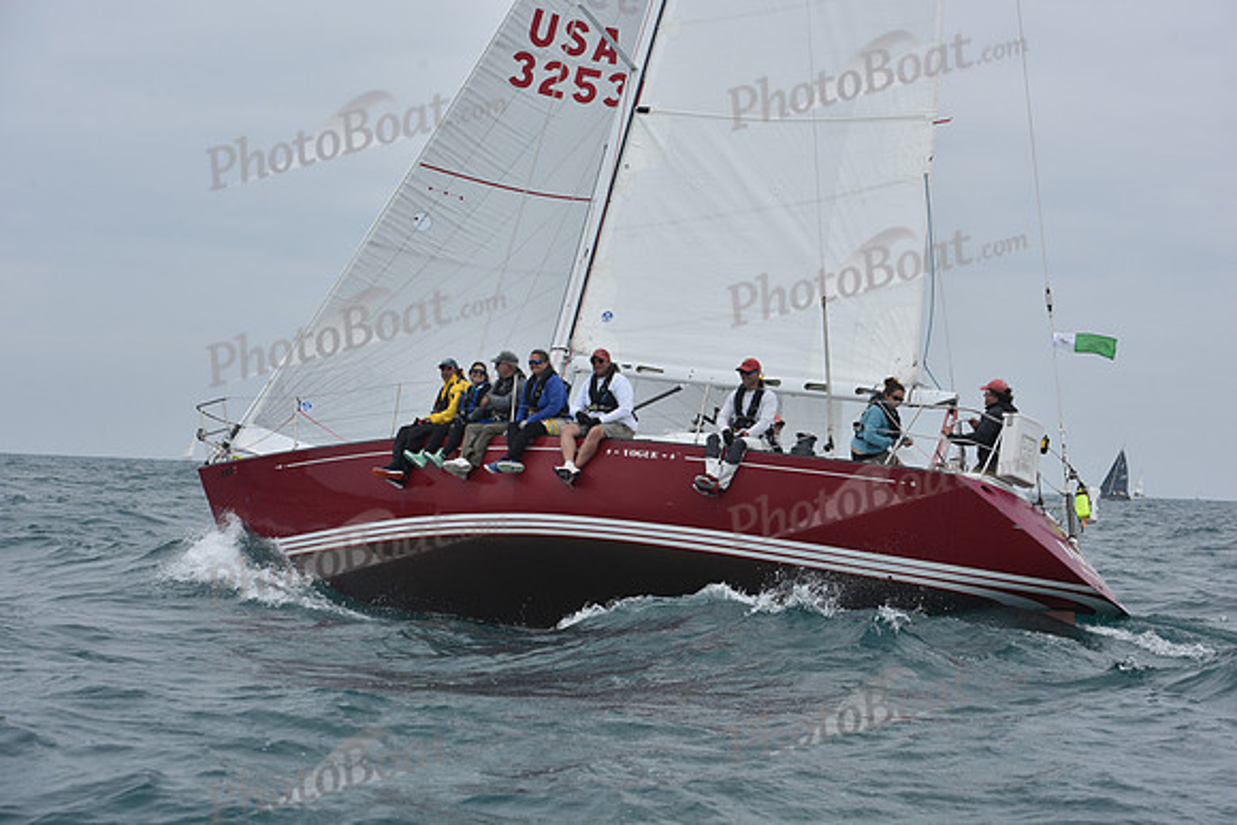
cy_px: 412
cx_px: 618
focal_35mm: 70
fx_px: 2406
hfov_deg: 28.8
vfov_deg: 19.5
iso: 250
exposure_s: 1/800
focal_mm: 70
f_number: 9
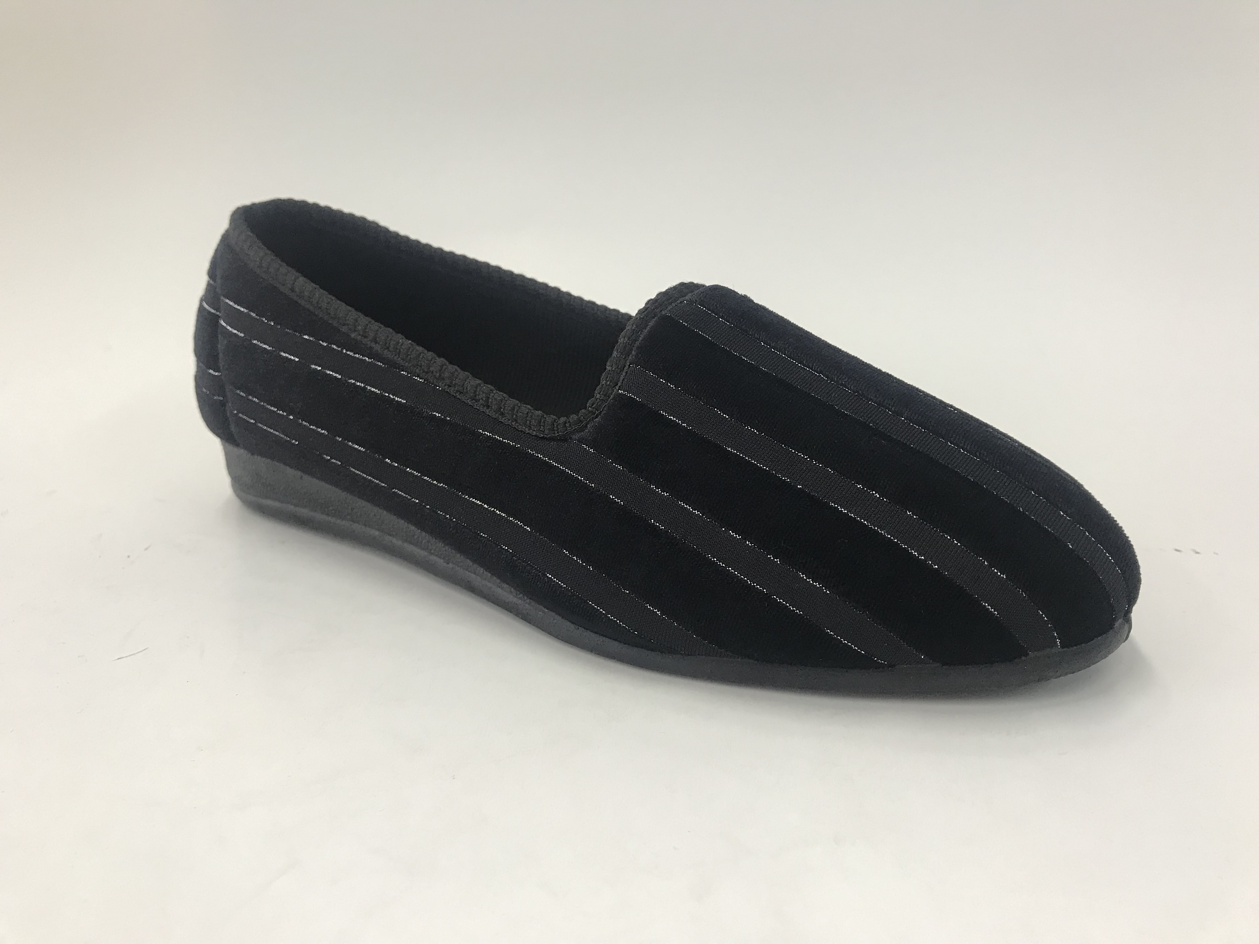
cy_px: 472
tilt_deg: -19.7
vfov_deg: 49.7
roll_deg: +1.3
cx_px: 630
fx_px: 1018
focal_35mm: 28
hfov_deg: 63.4
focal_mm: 3.99
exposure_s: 1/33
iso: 25
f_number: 1.8
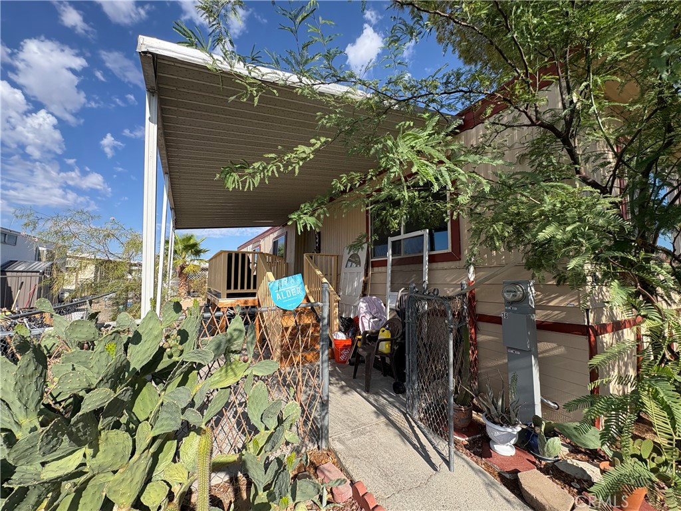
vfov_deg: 85.7
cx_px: 340
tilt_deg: +6.7
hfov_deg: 102.1
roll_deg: -0.7
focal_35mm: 14
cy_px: 256
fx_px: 275
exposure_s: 1/1217
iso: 50
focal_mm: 2.22
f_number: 2.2
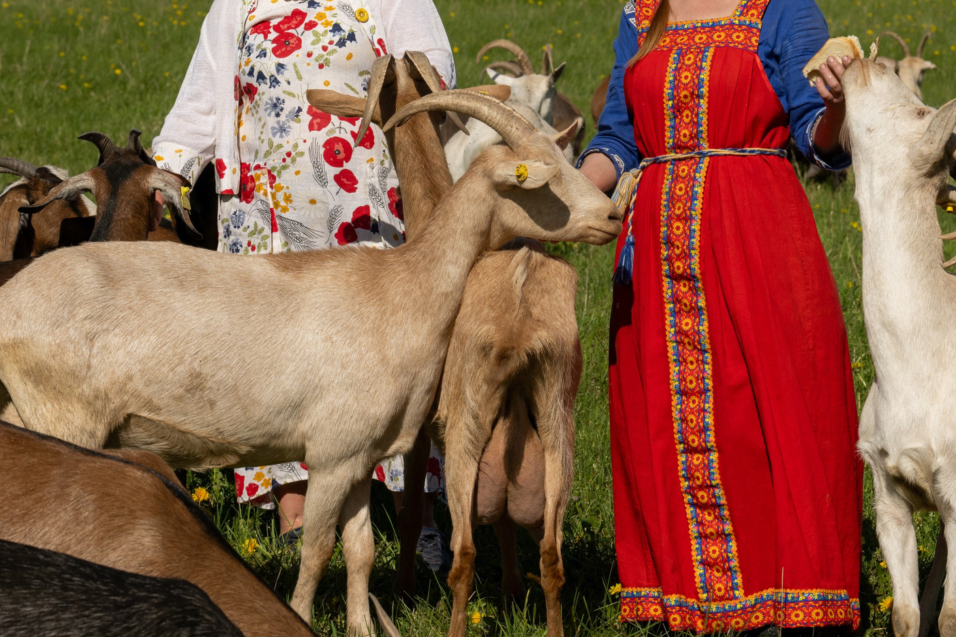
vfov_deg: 8.3
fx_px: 4381
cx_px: 534
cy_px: 287
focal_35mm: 165
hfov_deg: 12.5
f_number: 9
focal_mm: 90
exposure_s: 1/1000
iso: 100
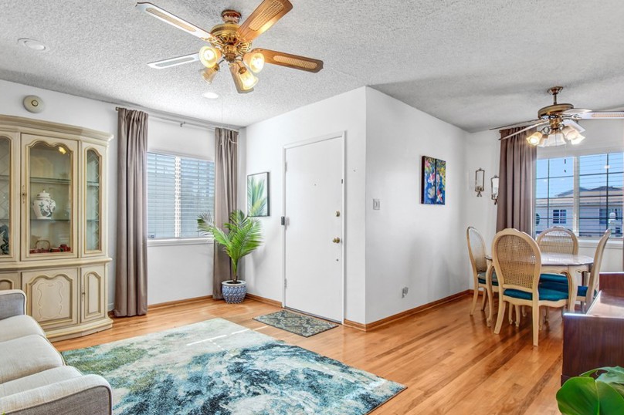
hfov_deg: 86.6
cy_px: 226
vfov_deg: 64.4
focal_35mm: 19
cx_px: 278
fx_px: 329
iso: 400
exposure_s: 1/20
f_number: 9
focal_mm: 10
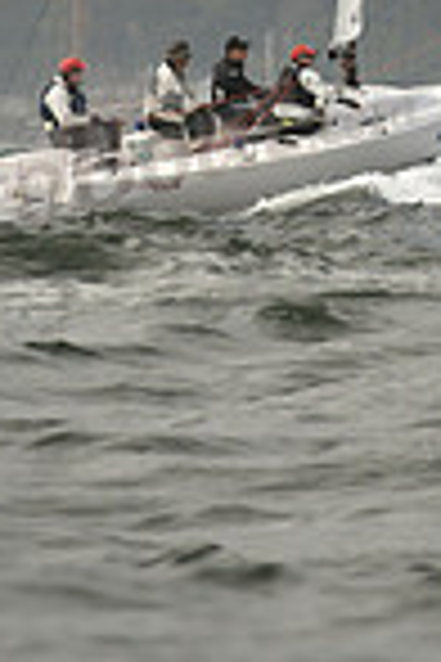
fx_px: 28993
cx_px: 650
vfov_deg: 1.3
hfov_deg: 0.9
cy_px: -581
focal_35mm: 1578
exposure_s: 1/1250
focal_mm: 400
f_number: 7.1
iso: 320
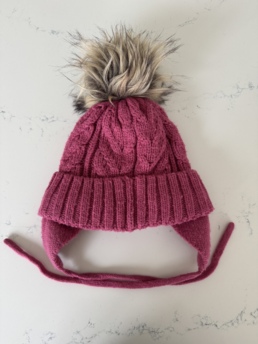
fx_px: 239
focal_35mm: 24
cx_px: 129
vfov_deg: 71.6
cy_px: 172
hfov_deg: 56.8
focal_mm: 6.76
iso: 200
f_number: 1.78
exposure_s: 1/121
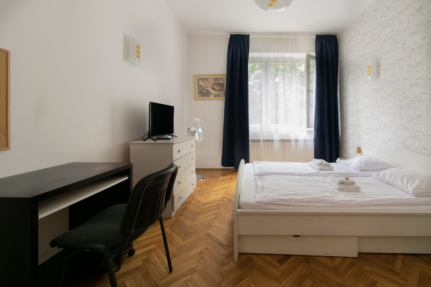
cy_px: 144
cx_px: 216
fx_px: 180
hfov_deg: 100.4
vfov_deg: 77.3
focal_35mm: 15
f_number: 6.3
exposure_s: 1/2.5
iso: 100
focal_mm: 10
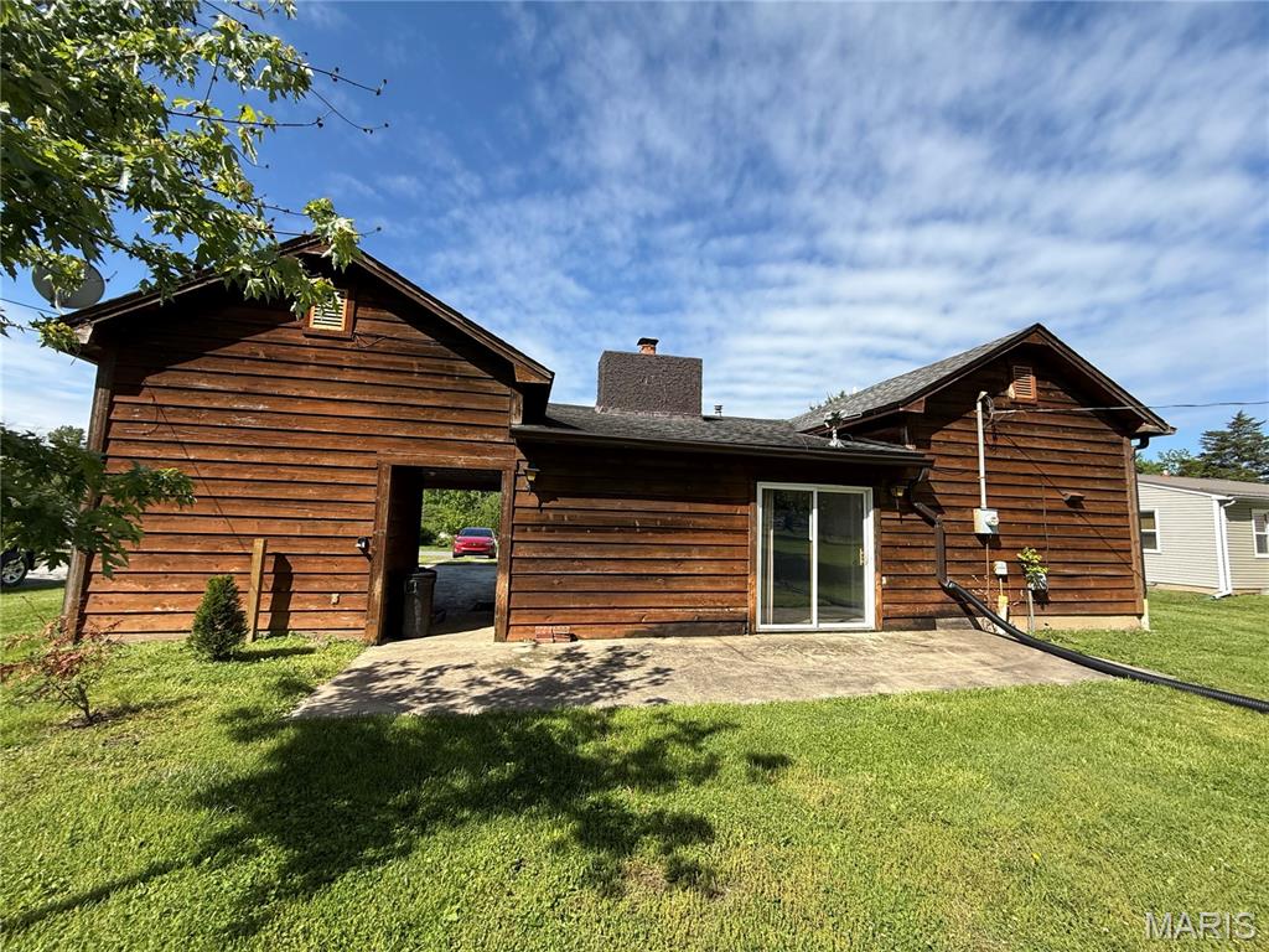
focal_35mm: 14
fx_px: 513
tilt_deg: +7.4
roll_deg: -0.3
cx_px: 634
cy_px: 476
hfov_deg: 102.1
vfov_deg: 85.7
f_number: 2.2
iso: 50
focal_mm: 2.22
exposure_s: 1/1235
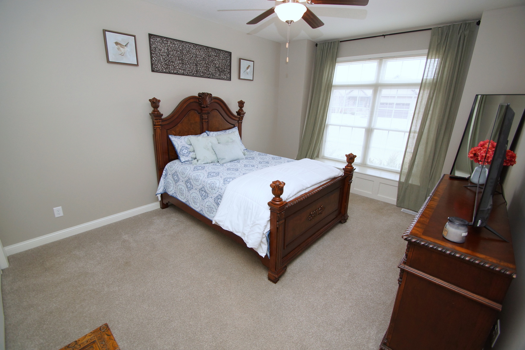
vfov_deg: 77.3
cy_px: 175
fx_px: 219
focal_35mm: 15
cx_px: 262
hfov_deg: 100.4
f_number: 4
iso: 400
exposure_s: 1/60
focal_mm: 10
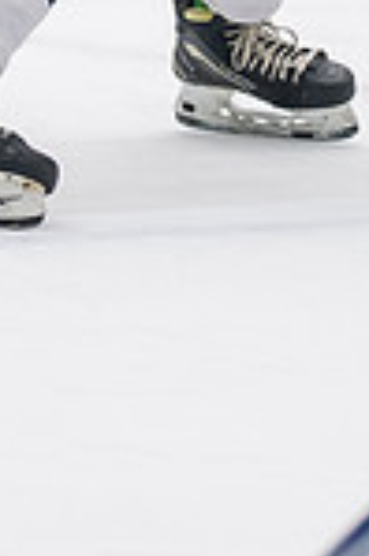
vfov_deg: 4.1
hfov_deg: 2.7
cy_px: -246
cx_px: 231
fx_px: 7797
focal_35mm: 506
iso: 2000
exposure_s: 1/640
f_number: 3.2
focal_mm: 86
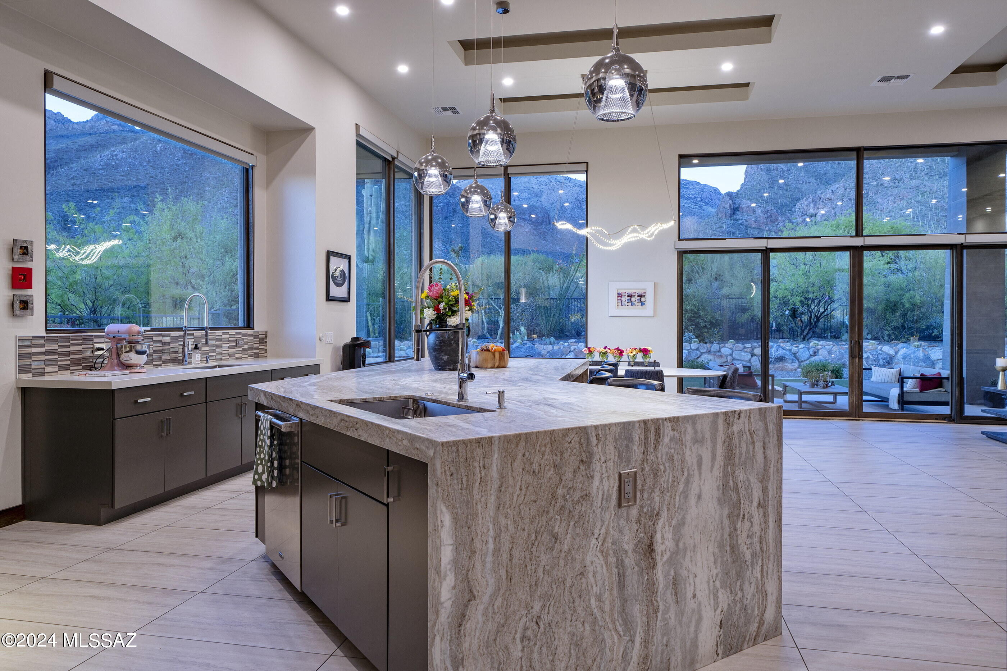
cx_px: 504
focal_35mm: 24
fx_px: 671
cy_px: 336
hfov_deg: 73.8
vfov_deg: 53.1
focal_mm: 24
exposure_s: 1/3
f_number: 7.1
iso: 200
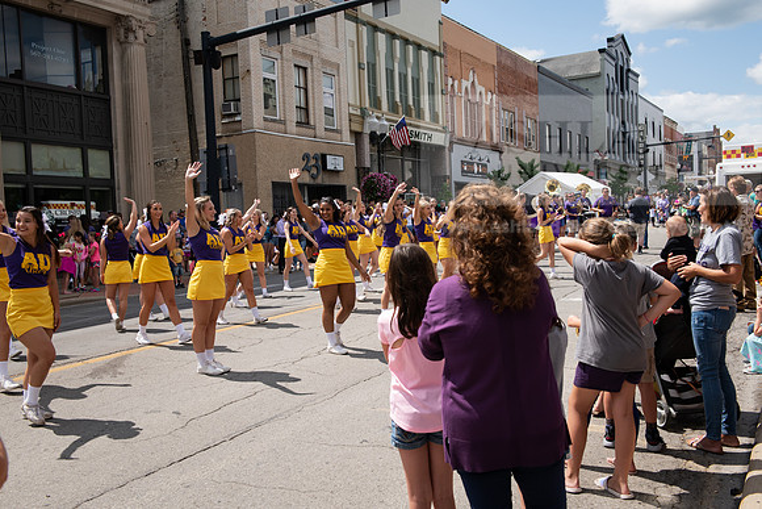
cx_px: 381
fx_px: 762
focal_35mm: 36
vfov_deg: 36.9
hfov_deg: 53.1
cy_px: 254
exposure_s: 1/500
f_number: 7.1
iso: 200
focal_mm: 36
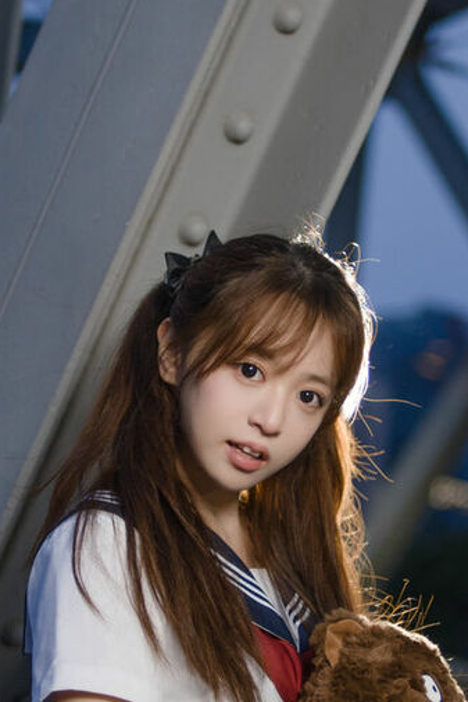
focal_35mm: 109
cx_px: 354
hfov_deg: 12.5
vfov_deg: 18.7
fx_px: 2127
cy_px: 407
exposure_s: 1/200
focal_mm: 35
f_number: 1.4
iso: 400
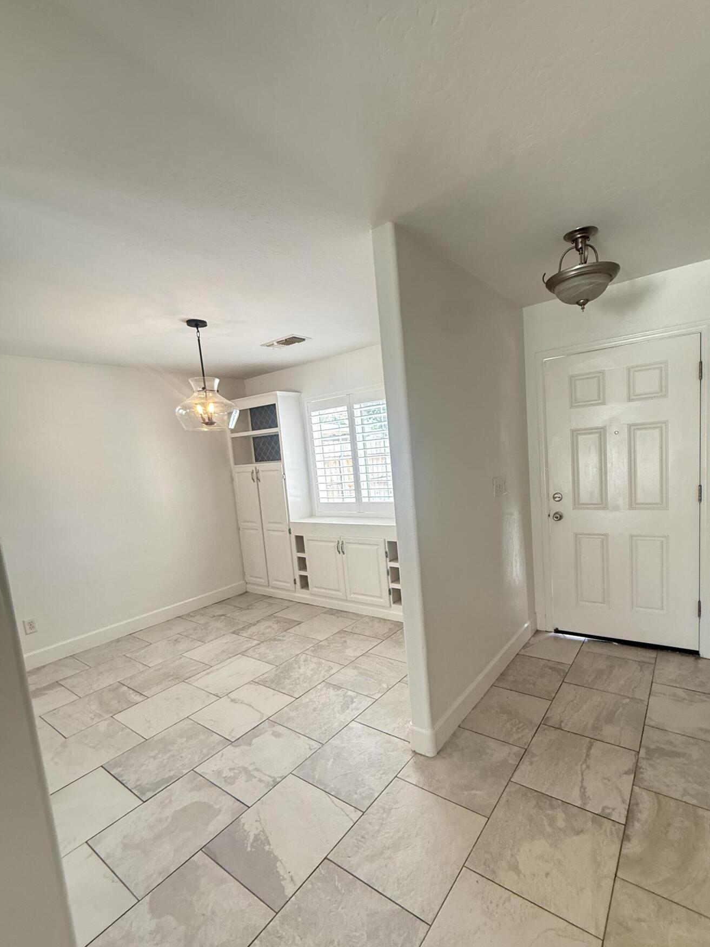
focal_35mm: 16
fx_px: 437
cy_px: 506
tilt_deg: -6.1
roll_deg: +4.4
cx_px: 397
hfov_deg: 77.8
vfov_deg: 94.3
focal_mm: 2.22
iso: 400
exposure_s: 1/60
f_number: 2.2
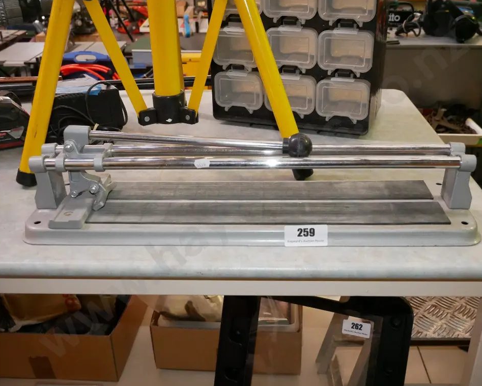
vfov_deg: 39.2
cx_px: 253
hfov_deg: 47.9
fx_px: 542
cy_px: 195
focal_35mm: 38
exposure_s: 1/160
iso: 3200
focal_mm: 18
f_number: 5.6
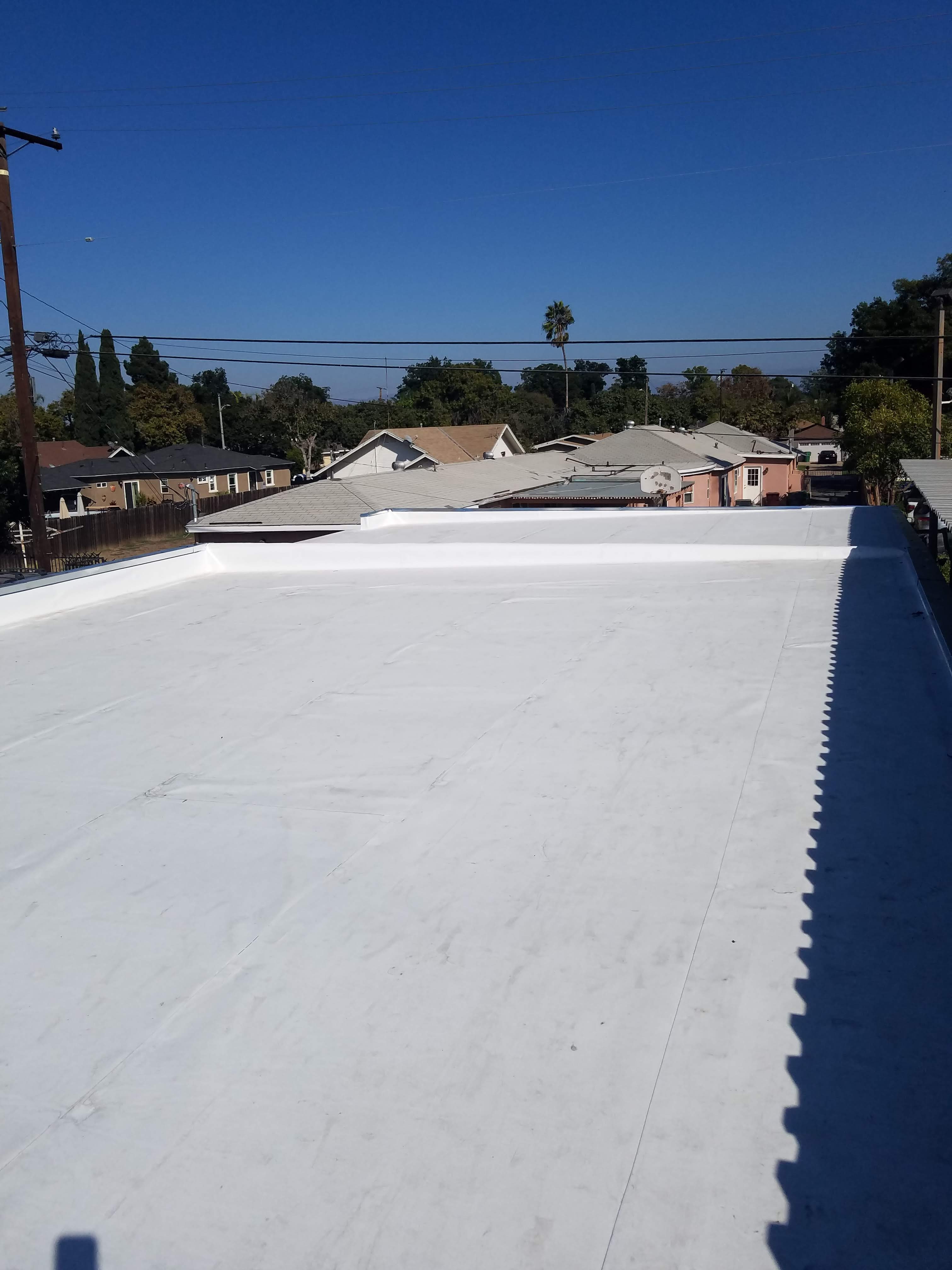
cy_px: 635
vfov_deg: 67.3
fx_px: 953
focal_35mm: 26
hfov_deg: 53.1
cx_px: 476
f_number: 1.7
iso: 50
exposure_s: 1/8192
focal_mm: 4.2
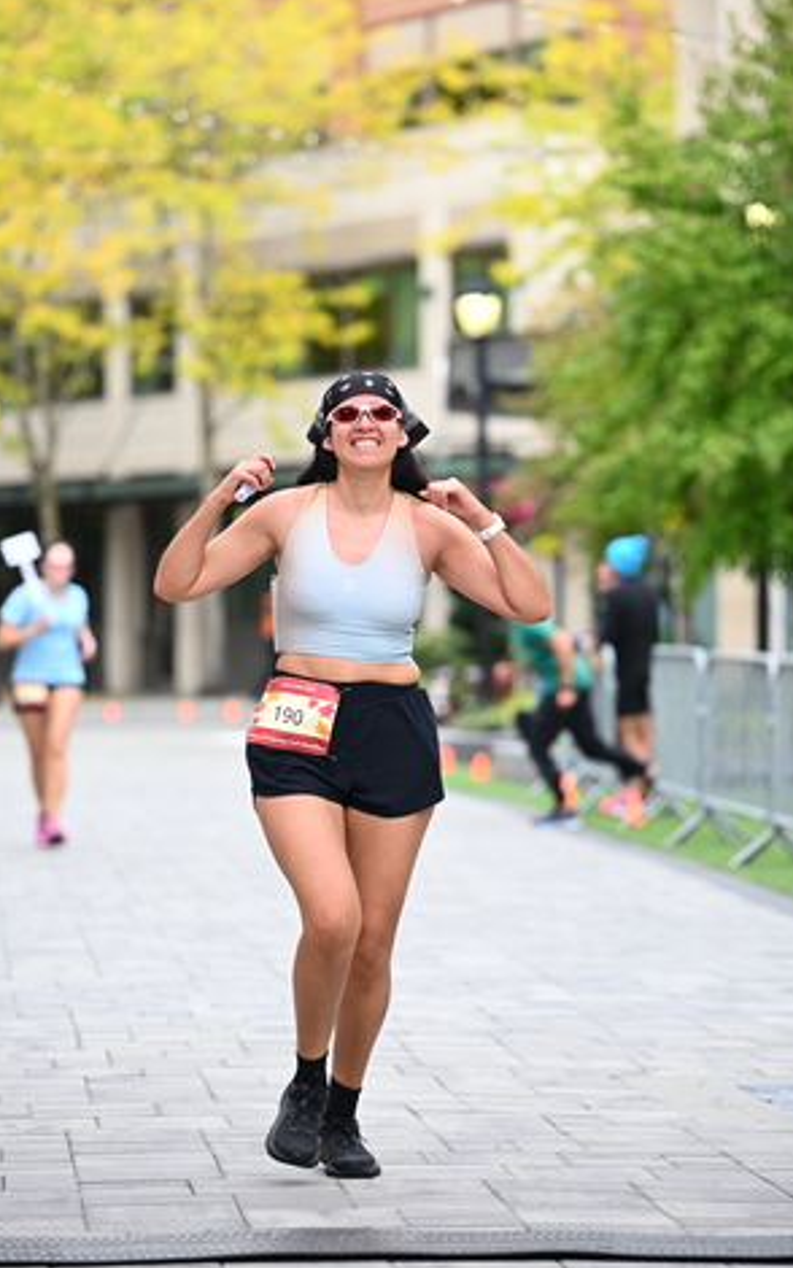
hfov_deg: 8.8
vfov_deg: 14.0
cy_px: 580
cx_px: 382
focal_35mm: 149
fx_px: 5149
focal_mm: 125
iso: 640
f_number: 2.8
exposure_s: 1/1600
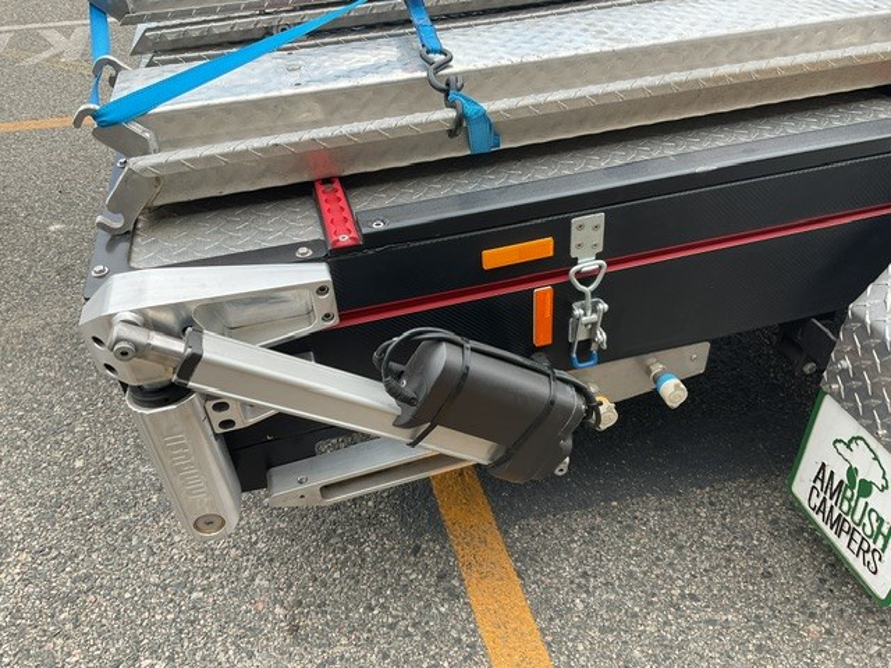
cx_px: 446
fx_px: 746
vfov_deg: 48.2
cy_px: 334
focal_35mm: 29
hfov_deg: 61.7
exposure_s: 1/495
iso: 16
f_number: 1.8
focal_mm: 3
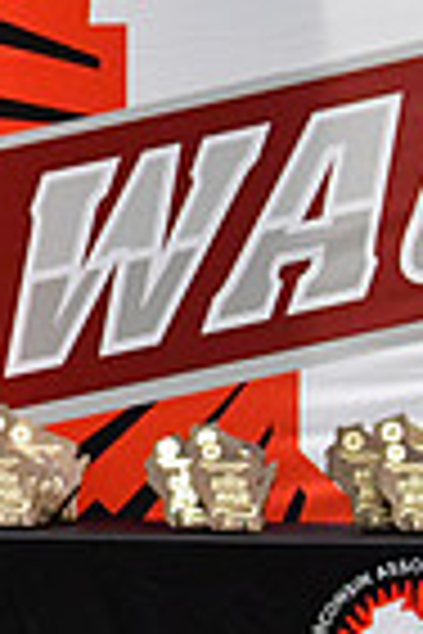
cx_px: -770
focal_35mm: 557
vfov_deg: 3.7
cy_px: 218
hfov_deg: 2.4
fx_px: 9816
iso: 5000
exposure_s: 1/500
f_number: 3.5
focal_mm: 90
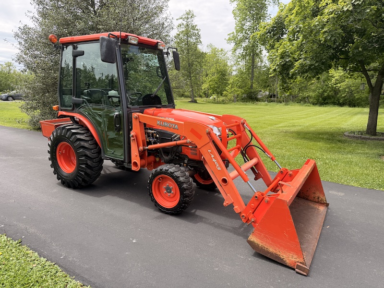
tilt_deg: -10.0
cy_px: 144
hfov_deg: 71.6
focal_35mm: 24
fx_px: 266
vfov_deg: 56.8
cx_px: 192
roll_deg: +0.6
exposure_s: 1/1949
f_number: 1.78
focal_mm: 6.76
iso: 100
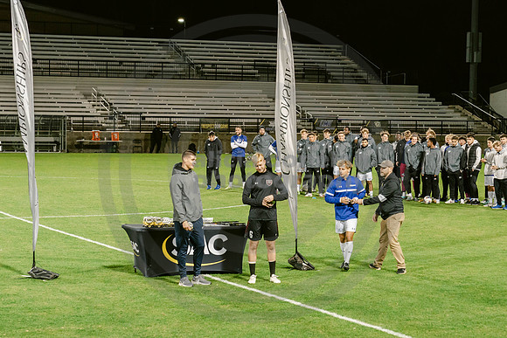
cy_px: 203
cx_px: 327
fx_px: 1493
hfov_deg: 19.2
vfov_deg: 12.9
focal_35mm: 106
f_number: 4.5
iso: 2000
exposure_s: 1/200
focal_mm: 70
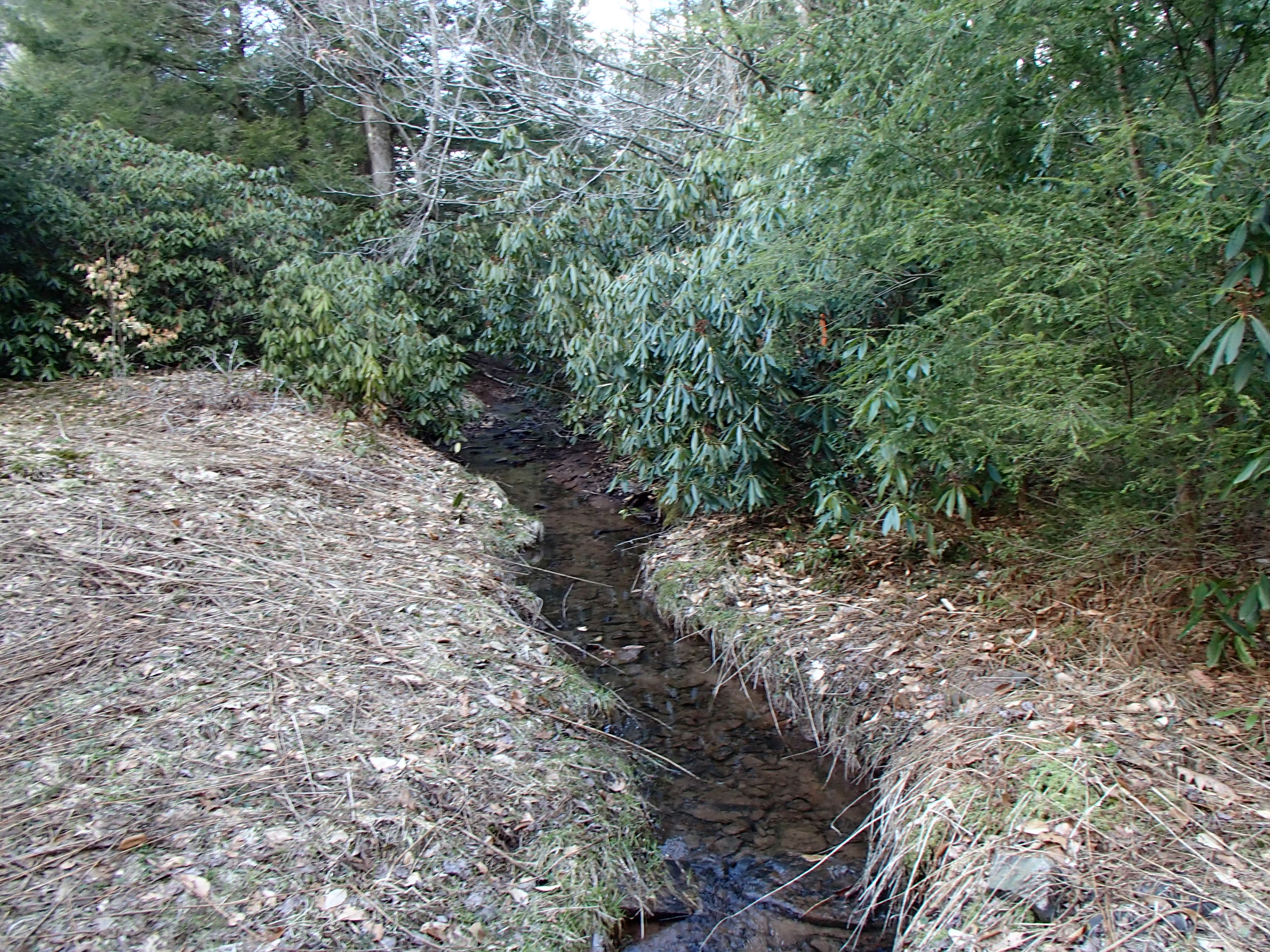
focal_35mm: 28
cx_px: 635
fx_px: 1027
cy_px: 476
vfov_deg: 49.7
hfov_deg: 63.4
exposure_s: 1/30
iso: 250
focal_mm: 5
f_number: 3.9
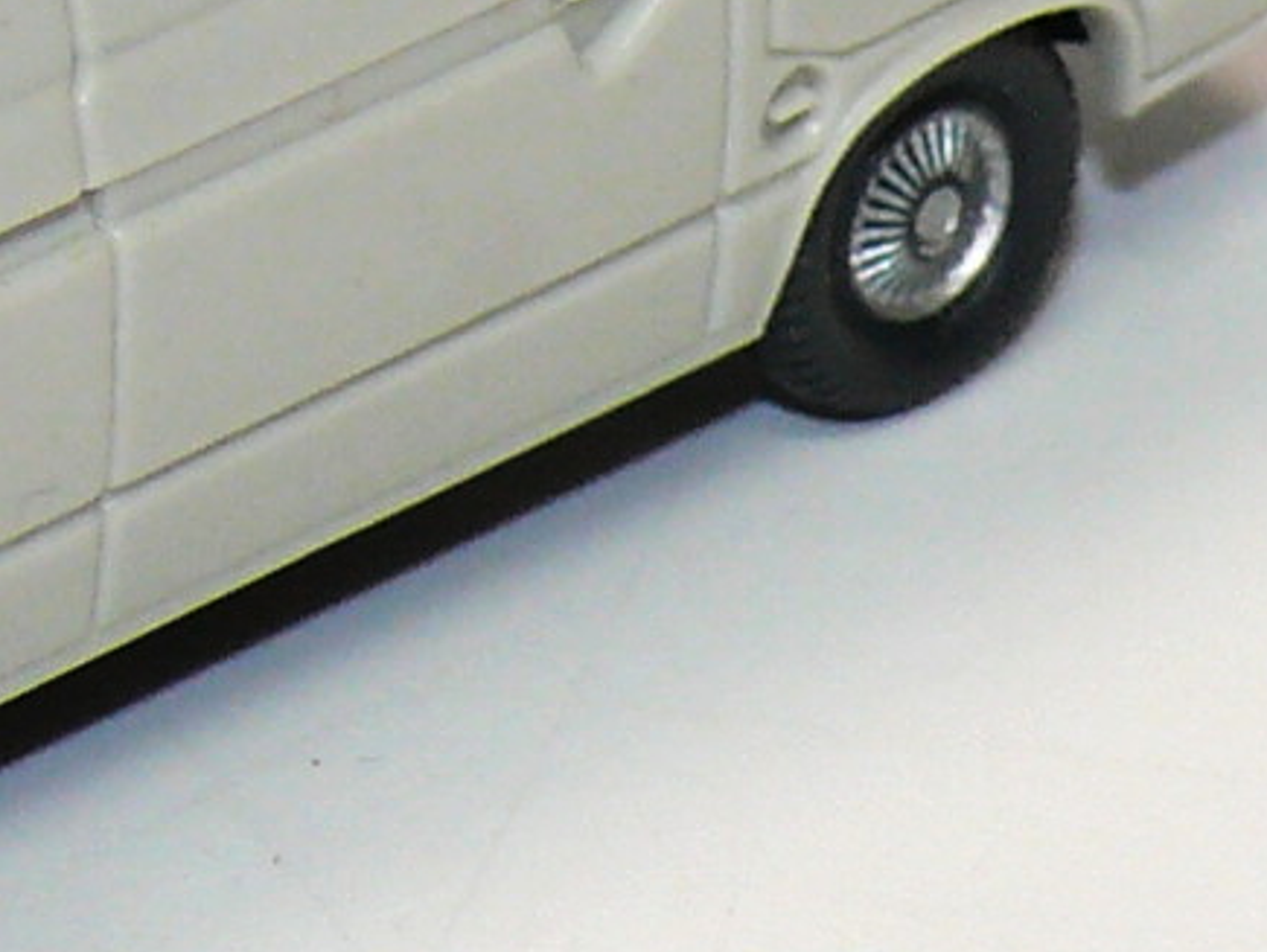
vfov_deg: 3.0
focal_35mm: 496
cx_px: 90
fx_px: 18169
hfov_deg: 4.0
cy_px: -178
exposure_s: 1/30
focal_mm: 16.1
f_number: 4
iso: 100
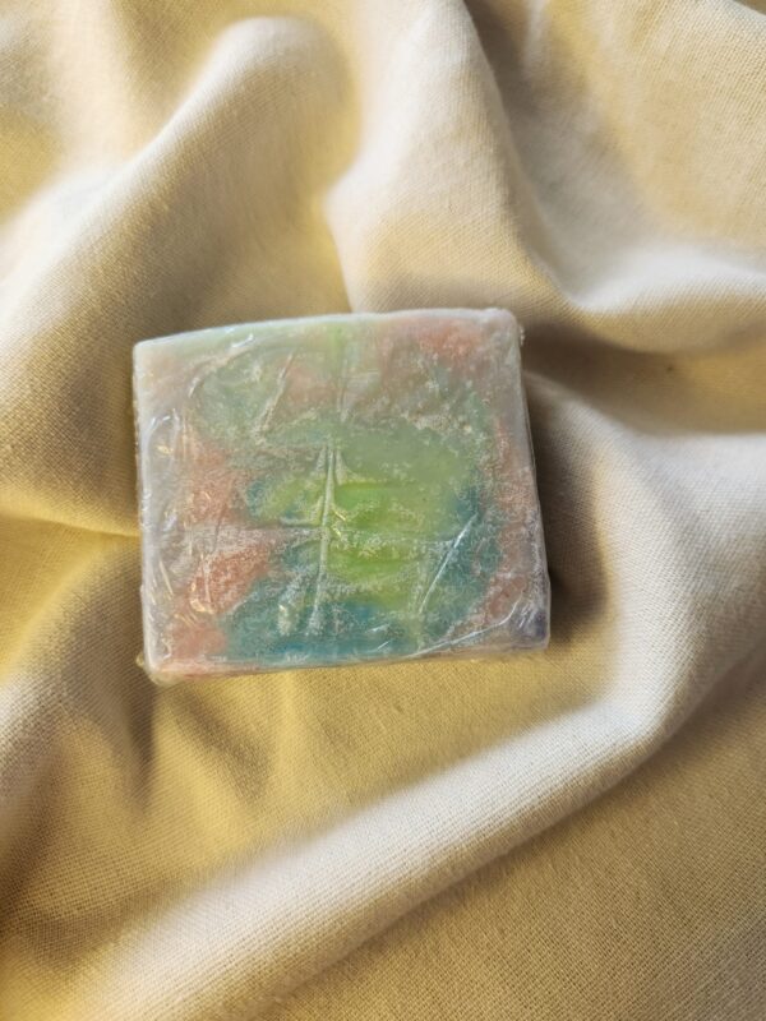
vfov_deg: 73.9
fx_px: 679
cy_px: 510
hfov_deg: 58.9
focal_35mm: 23
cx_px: 383
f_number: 1.8
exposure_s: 1/120
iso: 200
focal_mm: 5.4
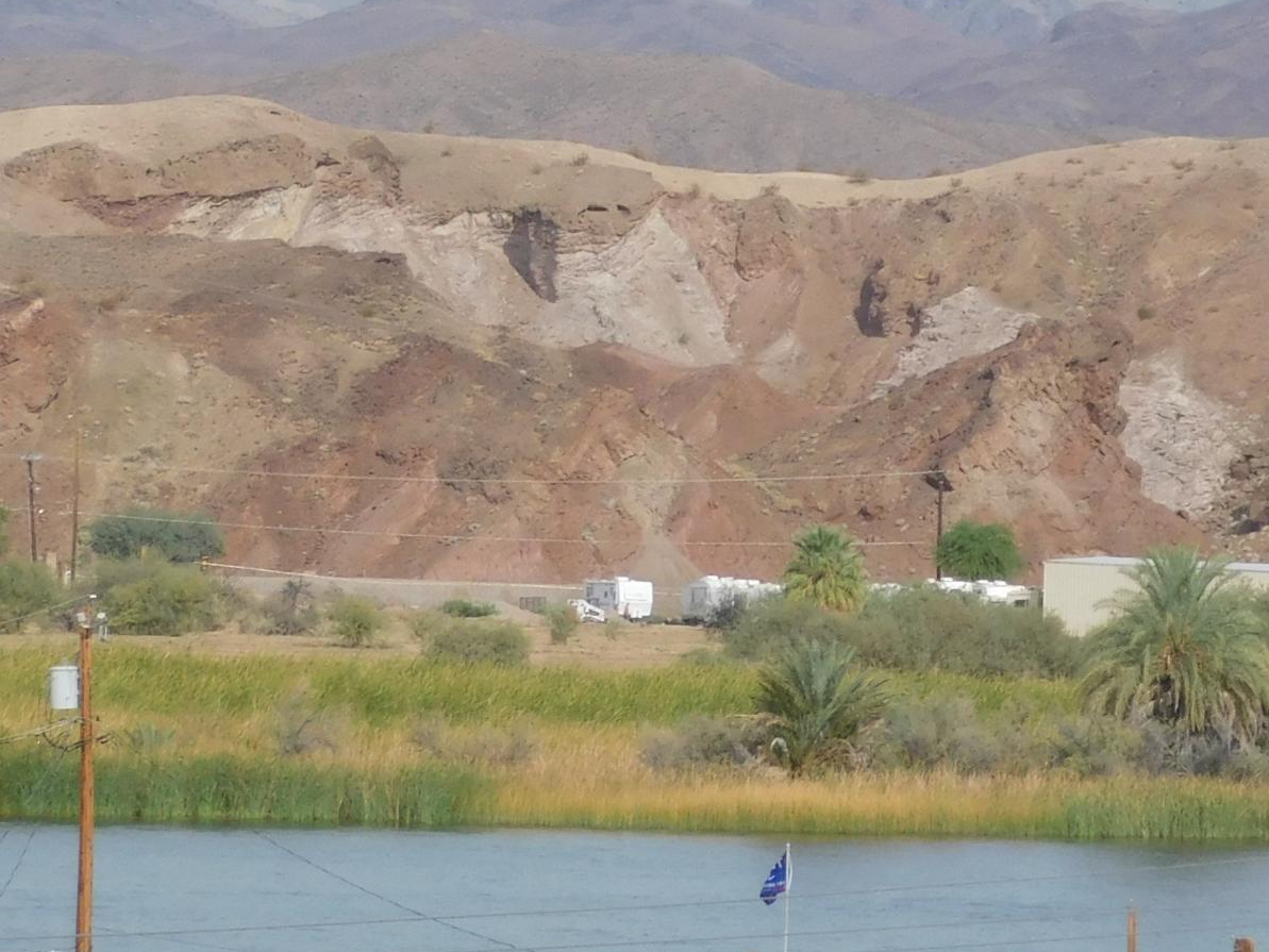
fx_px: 12355
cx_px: 949
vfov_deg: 4.4
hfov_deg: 5.9
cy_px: 62
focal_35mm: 337
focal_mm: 23.7
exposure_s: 1/800
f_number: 5
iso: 125
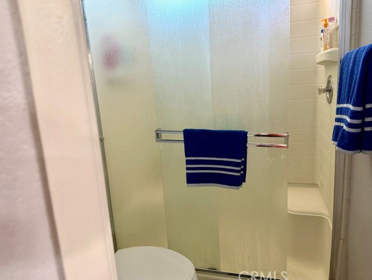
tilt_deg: -10.6
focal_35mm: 25
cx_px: 192
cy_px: 140
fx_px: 269
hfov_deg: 69.4
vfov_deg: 54.9
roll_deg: +4.3
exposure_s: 1/60
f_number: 1.78
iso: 250
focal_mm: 6.76
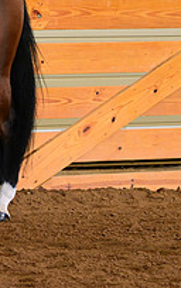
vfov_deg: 4.3
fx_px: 3872
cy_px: 33
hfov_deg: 2.7
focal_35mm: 492
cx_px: -161
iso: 2500
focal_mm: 170
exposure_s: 1/200
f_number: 5.6
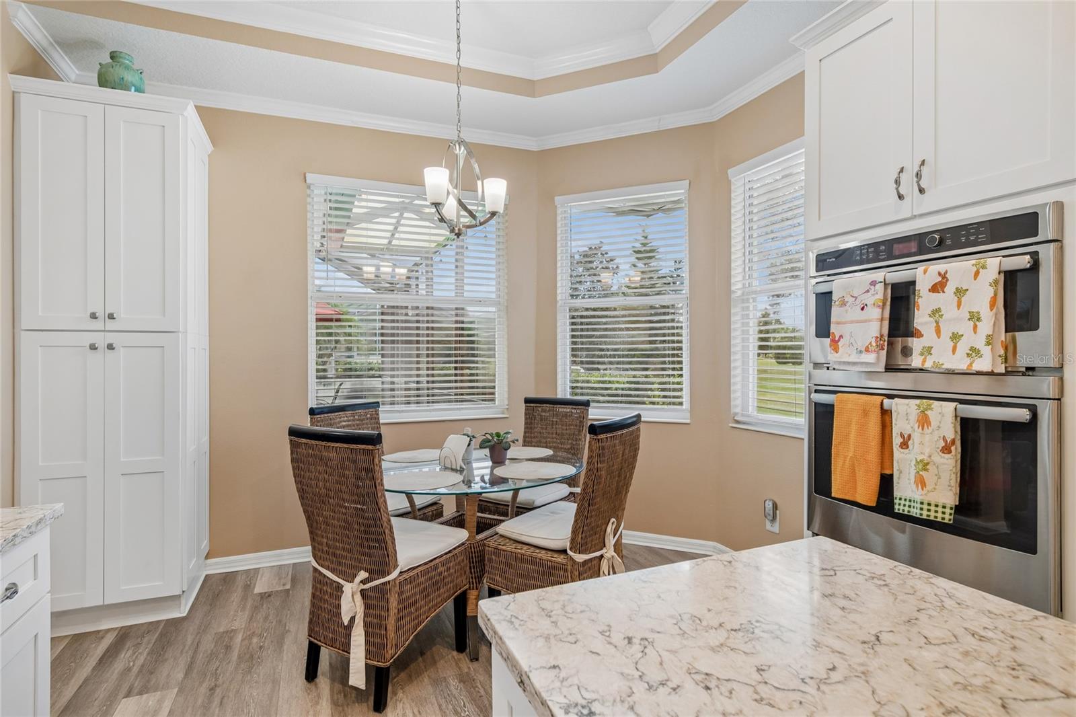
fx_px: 538
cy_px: 358
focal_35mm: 18
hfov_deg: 90.0
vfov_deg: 67.4
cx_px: 538
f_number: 7.1
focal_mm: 12
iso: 100
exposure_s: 1/13
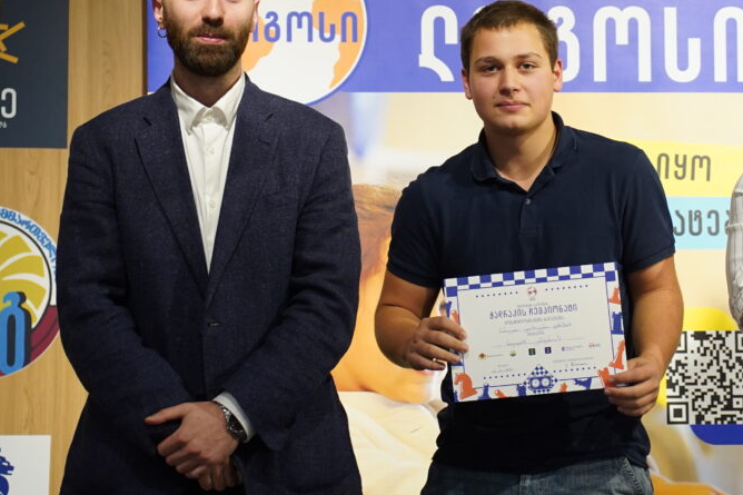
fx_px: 2373
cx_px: 474
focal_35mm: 115
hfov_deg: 17.8
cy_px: 162
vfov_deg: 11.9
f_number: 2.8
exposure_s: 1/200
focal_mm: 50
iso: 1600
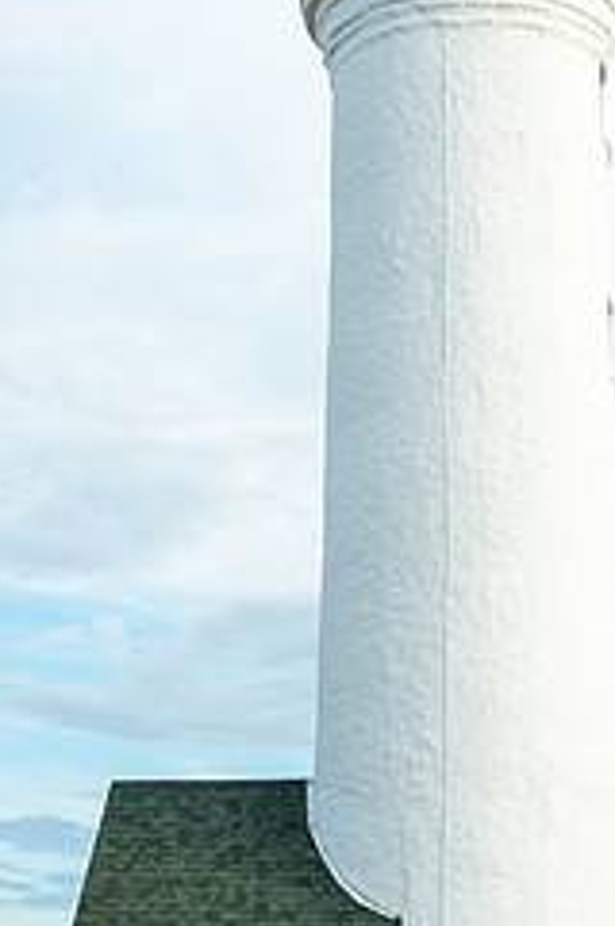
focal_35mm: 86
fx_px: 2210
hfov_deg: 15.8
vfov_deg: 23.6
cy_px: 565
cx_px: 454
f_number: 11
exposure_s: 1/250
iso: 400
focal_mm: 46
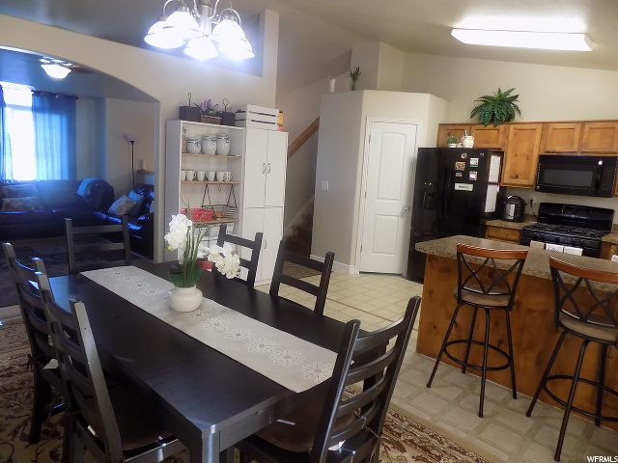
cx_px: 309
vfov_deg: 58.9
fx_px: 411
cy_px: 232
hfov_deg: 73.9
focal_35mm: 23
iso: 220
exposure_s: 1/30
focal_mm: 4
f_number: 3.1
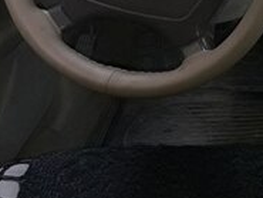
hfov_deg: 17.3
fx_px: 760
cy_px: -89
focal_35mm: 100
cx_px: 419
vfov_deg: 14.0
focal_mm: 3.7
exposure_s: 1/33
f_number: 1.9
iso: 50
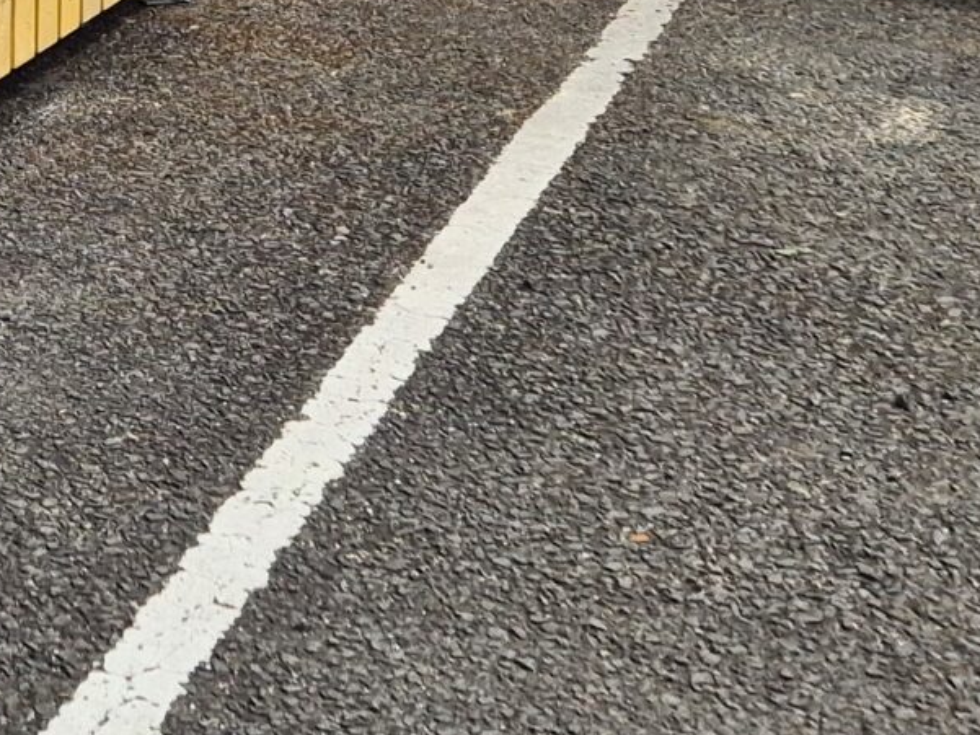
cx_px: -205
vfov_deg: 13.7
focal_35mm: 98
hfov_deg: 18.9
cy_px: -517
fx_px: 2775
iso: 25
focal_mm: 5.4
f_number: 1.8
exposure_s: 1/2020
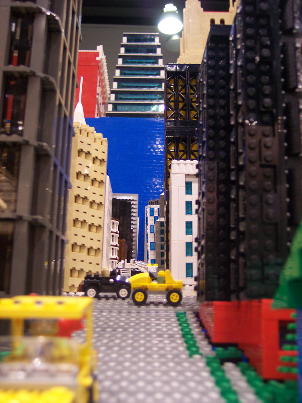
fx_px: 442
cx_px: 151
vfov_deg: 49.0
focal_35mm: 38
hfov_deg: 37.7
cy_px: 202
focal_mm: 8
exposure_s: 1/10
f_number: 2.8
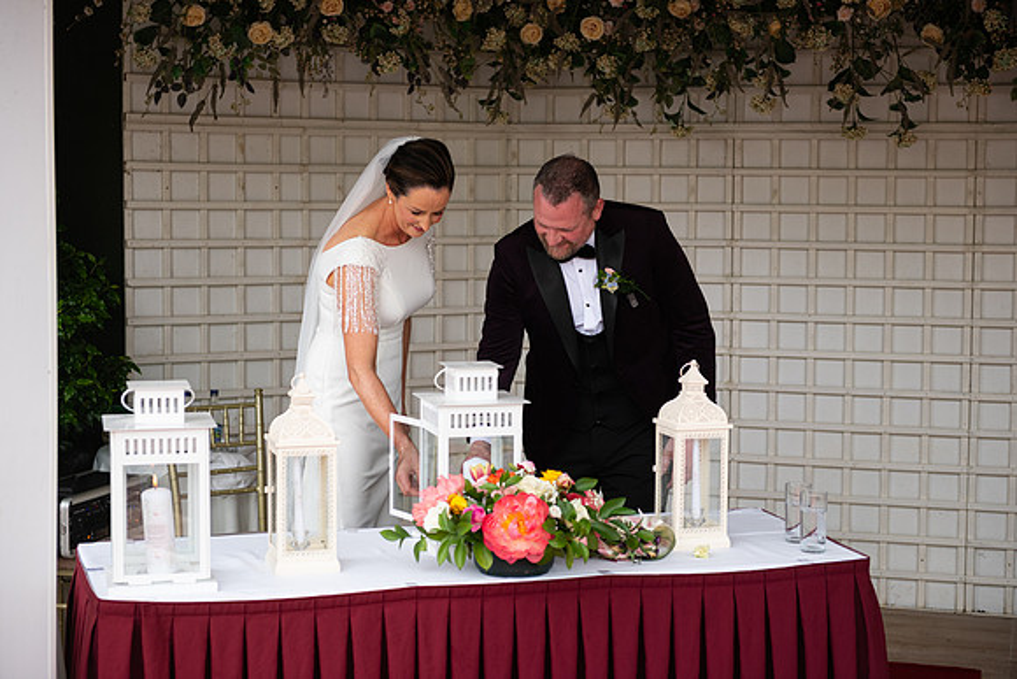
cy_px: 340
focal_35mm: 70
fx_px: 1978
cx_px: 508
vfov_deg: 19.5
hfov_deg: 28.8
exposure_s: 1/1000
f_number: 3.5
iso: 250
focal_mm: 70
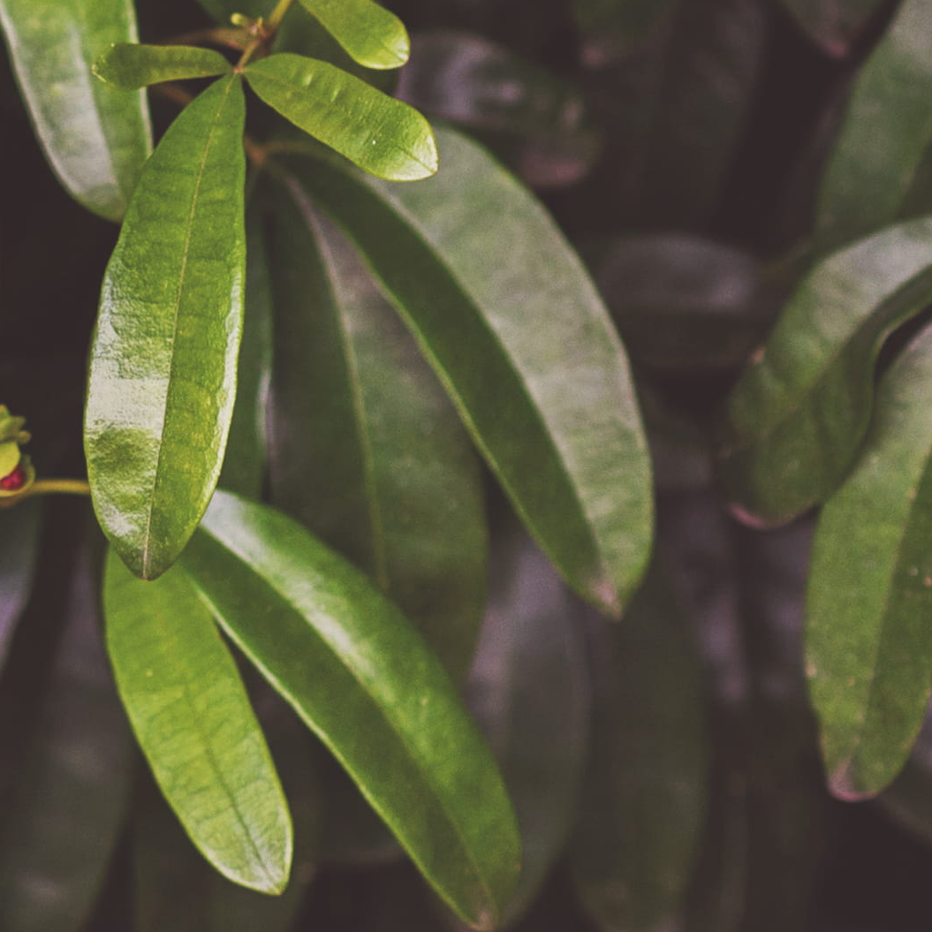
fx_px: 12550
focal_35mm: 412
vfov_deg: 4.2
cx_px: -1607
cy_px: -568
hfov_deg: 4.1
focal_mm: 85
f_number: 4
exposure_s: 1/125
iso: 320
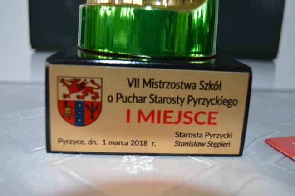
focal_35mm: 42
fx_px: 344
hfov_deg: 46.4
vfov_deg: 31.8
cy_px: 98
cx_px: 148
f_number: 4
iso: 450
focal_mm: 28
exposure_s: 1/60
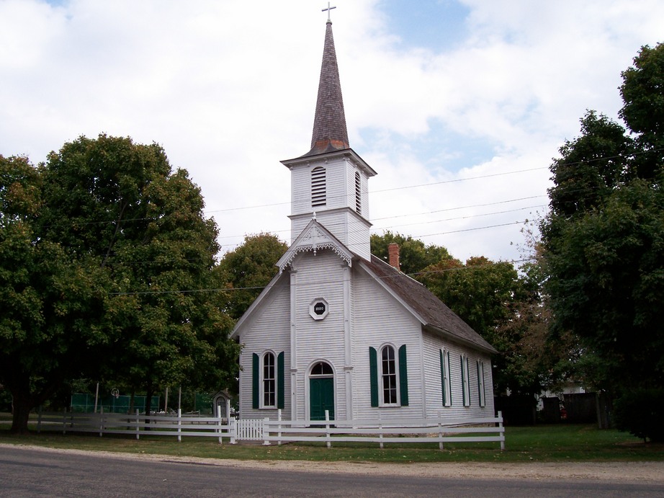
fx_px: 652
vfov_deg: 41.8
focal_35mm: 34
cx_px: 332
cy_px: 249
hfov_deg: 54.0
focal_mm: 5.6
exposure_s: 1/390
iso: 80
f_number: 5.1
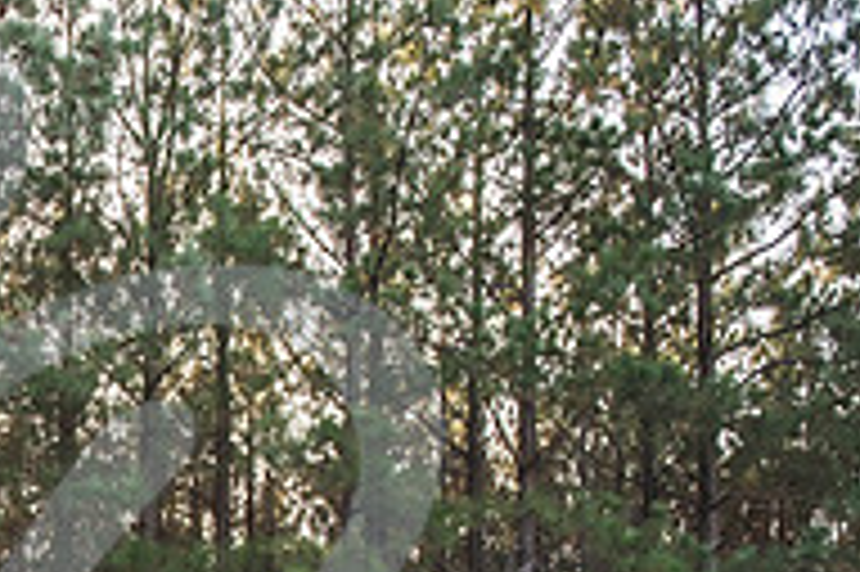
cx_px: -270
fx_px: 1742
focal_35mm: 73
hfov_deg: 24.2
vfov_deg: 17.1
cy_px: 822
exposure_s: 1/400
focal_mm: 24
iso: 320
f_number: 3.5
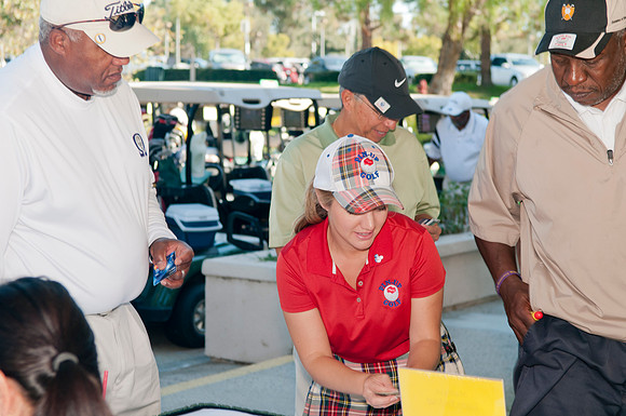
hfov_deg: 27.0
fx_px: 1302
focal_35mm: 75
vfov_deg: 18.1
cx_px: 313
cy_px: 208
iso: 200
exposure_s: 1/80
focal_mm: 50
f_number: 5
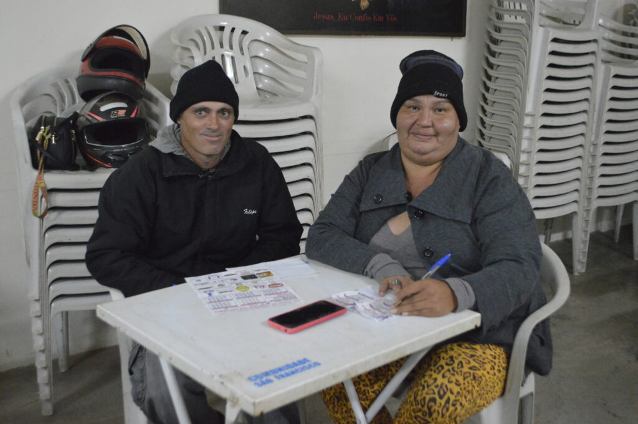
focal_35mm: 39
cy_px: 212
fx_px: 691
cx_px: 319
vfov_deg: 34.2
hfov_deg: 49.6
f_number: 5
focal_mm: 26
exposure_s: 1/100
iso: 6400
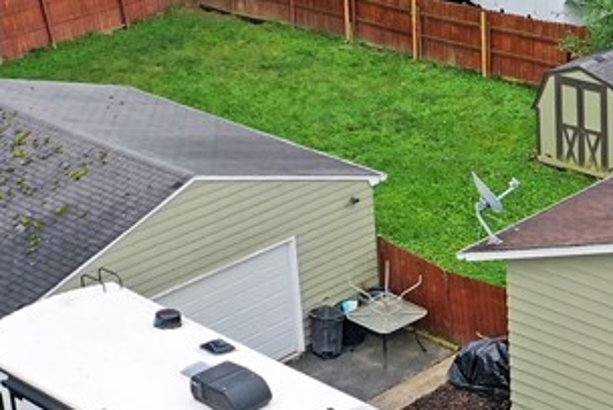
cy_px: 160
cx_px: 603
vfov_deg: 13.7
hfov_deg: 19.8
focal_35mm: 100
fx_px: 1704
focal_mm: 10.26
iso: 100
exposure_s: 1/80
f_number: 4
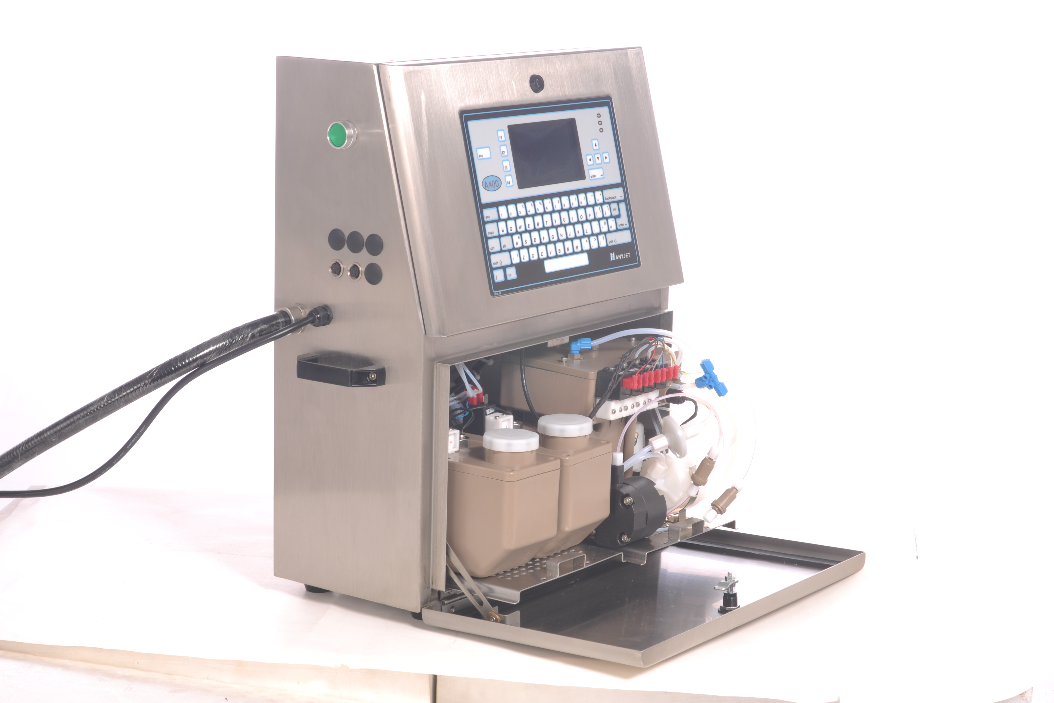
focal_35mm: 76
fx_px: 2225
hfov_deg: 26.7
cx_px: 525
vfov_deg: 17.9
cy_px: 350
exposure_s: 1/125
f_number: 14
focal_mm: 50
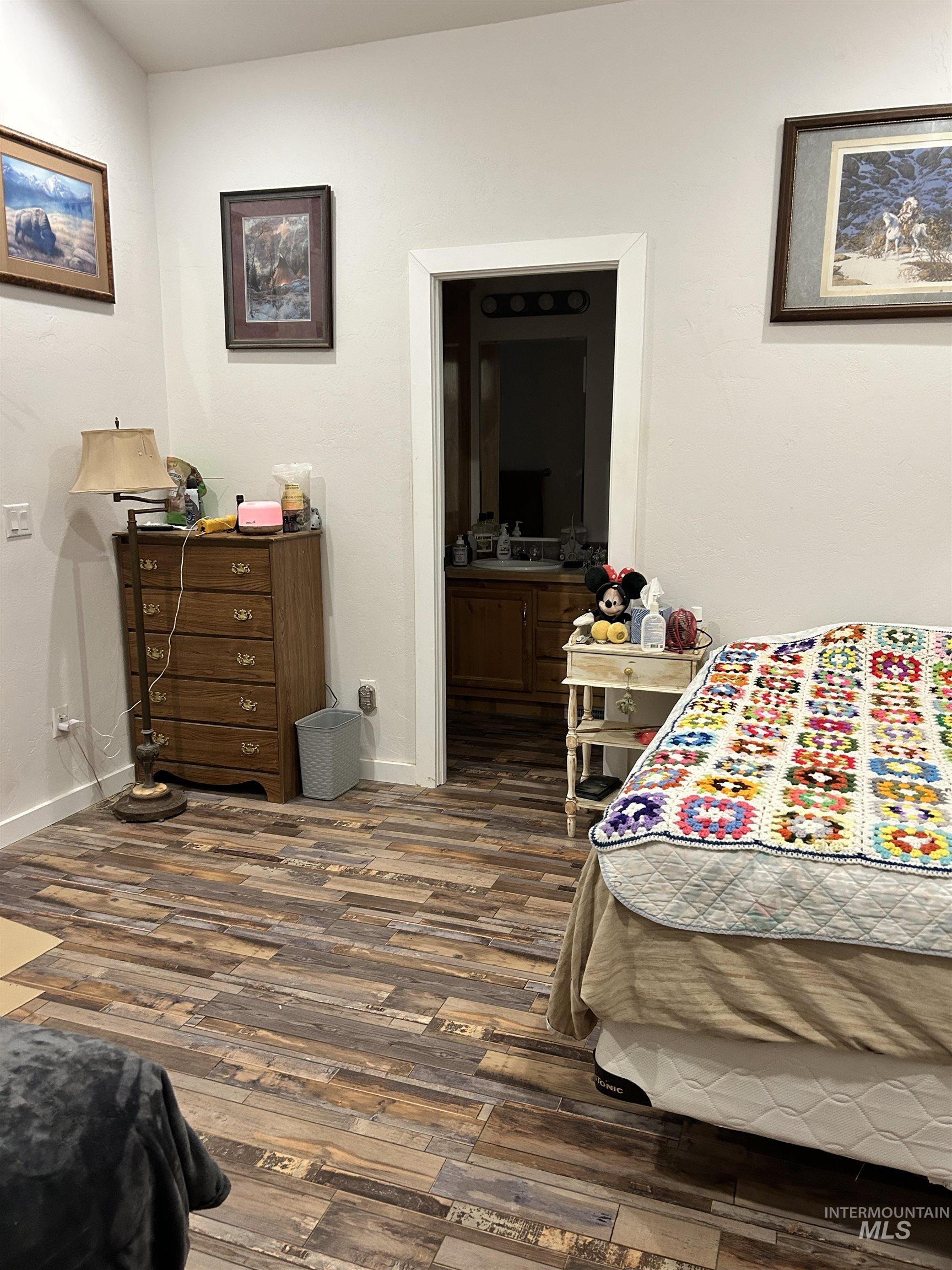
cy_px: 635
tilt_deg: -9.7
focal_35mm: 26
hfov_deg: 53.1
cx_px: 476
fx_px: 953
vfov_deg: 67.3
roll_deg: -0.1
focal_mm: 5.7
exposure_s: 1/60
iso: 250
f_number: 1.5
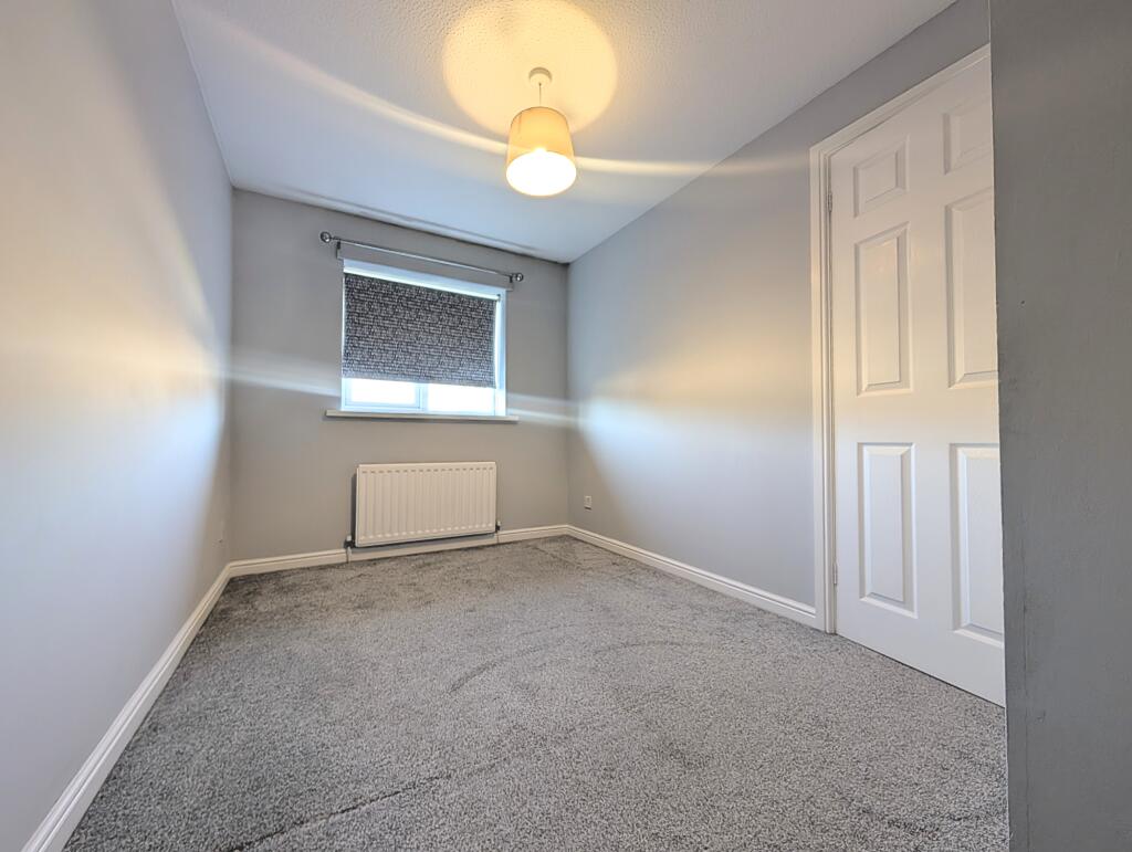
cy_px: 426
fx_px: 393
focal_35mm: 12
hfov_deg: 110.5
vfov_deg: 94.6
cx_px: 566
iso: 55
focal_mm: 2.02
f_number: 1.7
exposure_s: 1/33.3
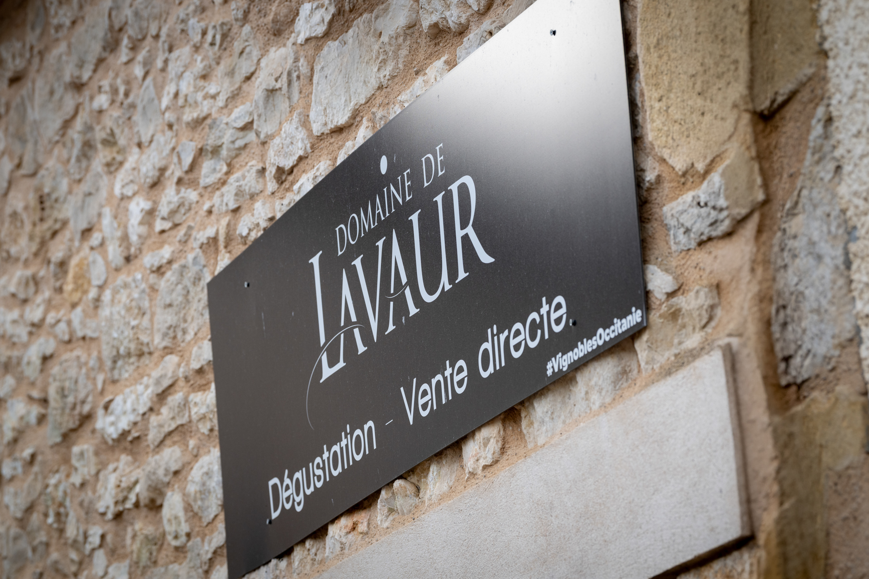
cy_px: 290
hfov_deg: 14.2
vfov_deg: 9.5
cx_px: 434
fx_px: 3500
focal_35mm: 145
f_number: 5.6
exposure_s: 1/250
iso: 500
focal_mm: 145
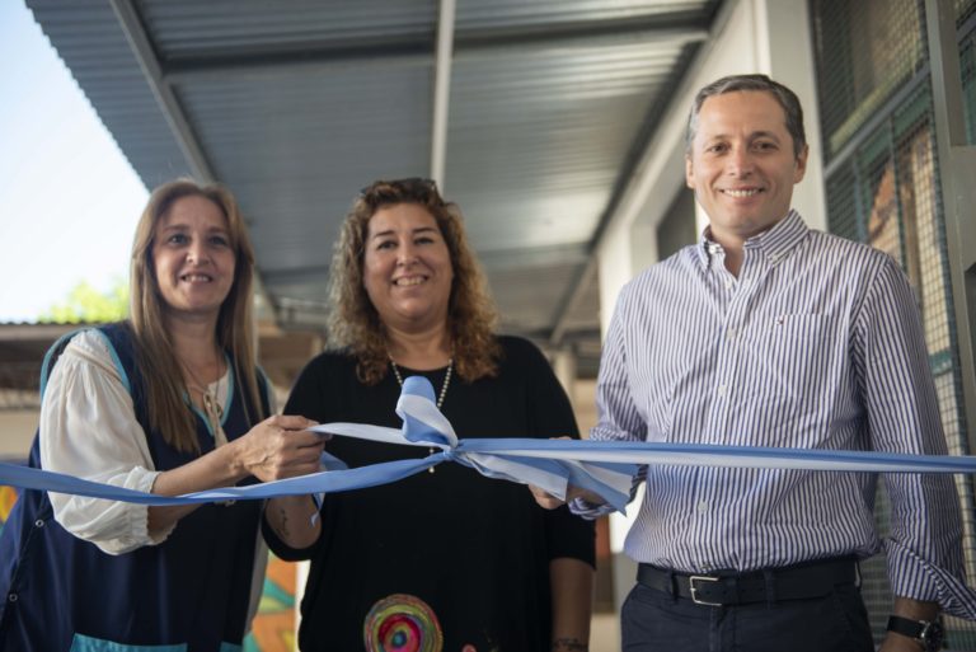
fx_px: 1302
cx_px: 488
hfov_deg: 41.1
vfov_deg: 28.1
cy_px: 326
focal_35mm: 48
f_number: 2.8
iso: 160
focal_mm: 48
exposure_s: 1/160
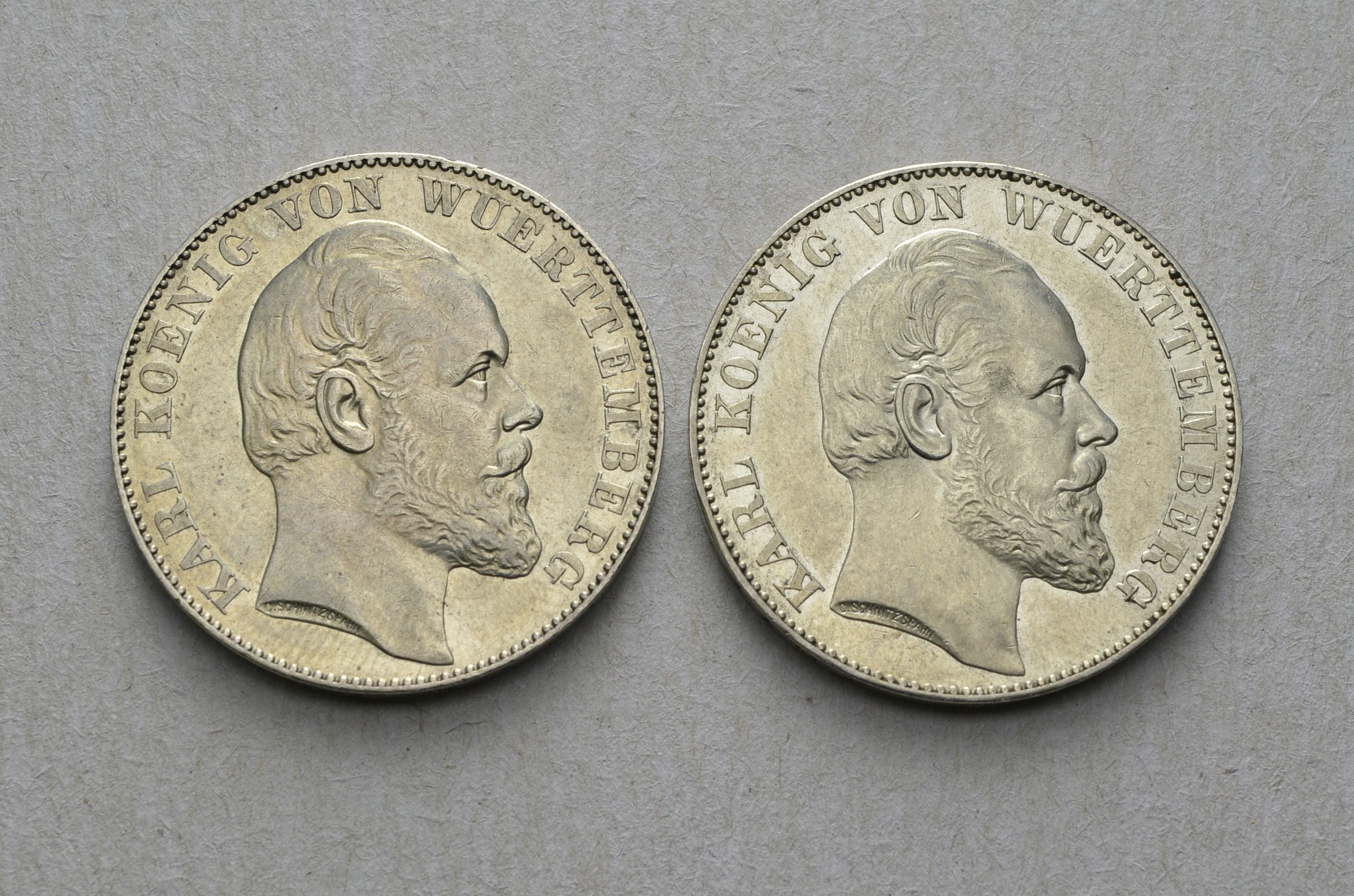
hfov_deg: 24.7
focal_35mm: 82
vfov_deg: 16.5
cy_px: 448
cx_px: 677
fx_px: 3096
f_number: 14
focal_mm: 55
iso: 400
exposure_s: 1/250
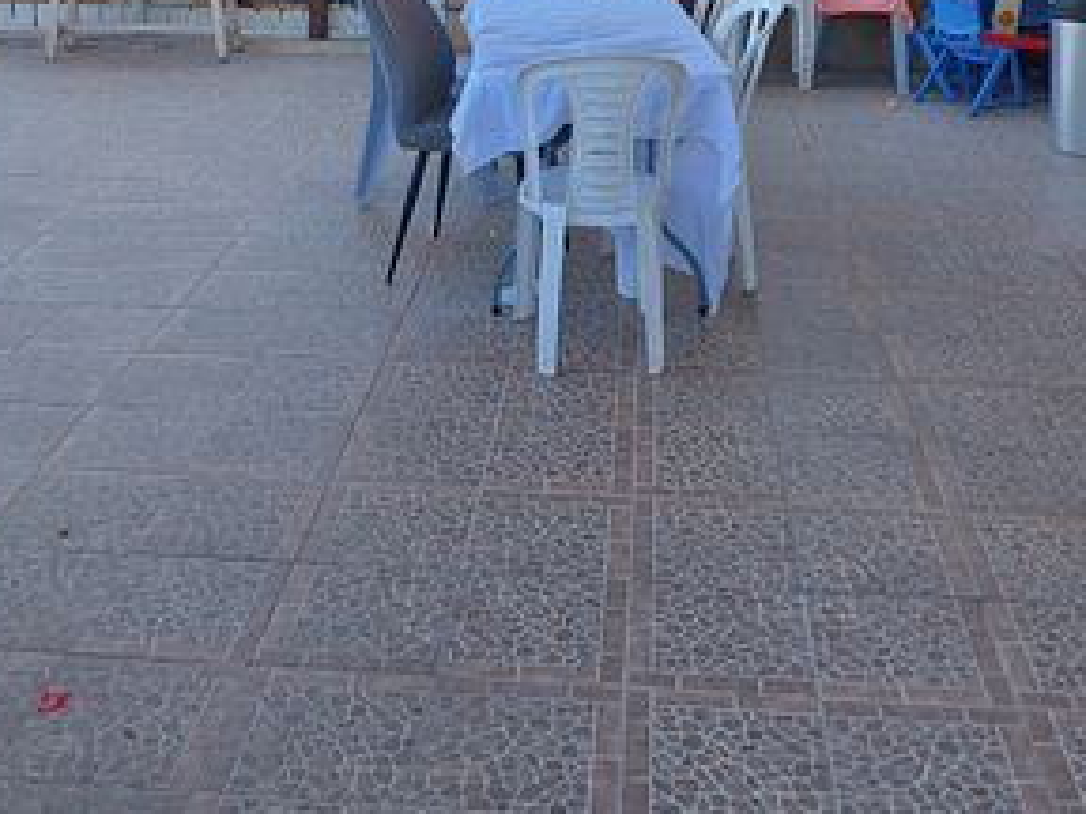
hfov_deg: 39.6
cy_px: 8
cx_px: 475
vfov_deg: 28.5
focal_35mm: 48
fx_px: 1506
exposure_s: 1/120
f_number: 1.8
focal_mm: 5.06
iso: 32
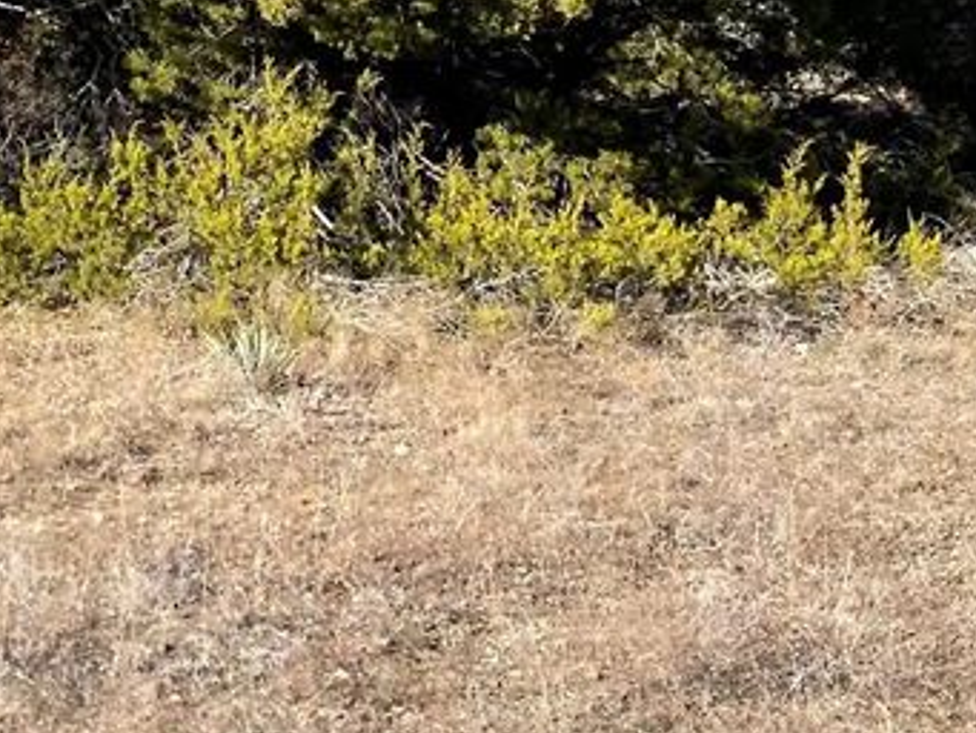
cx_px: -429
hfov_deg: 22.1
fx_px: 2115
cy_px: -149
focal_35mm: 75
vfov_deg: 18.6
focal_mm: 5.1
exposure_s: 1/1739
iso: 32
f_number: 1.6
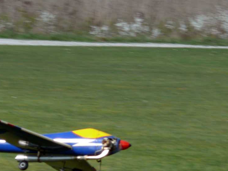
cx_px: 82
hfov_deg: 4.0
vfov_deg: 3.0
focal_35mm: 496
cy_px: 120
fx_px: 3267
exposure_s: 1/320
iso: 100
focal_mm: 53.7
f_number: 5.6
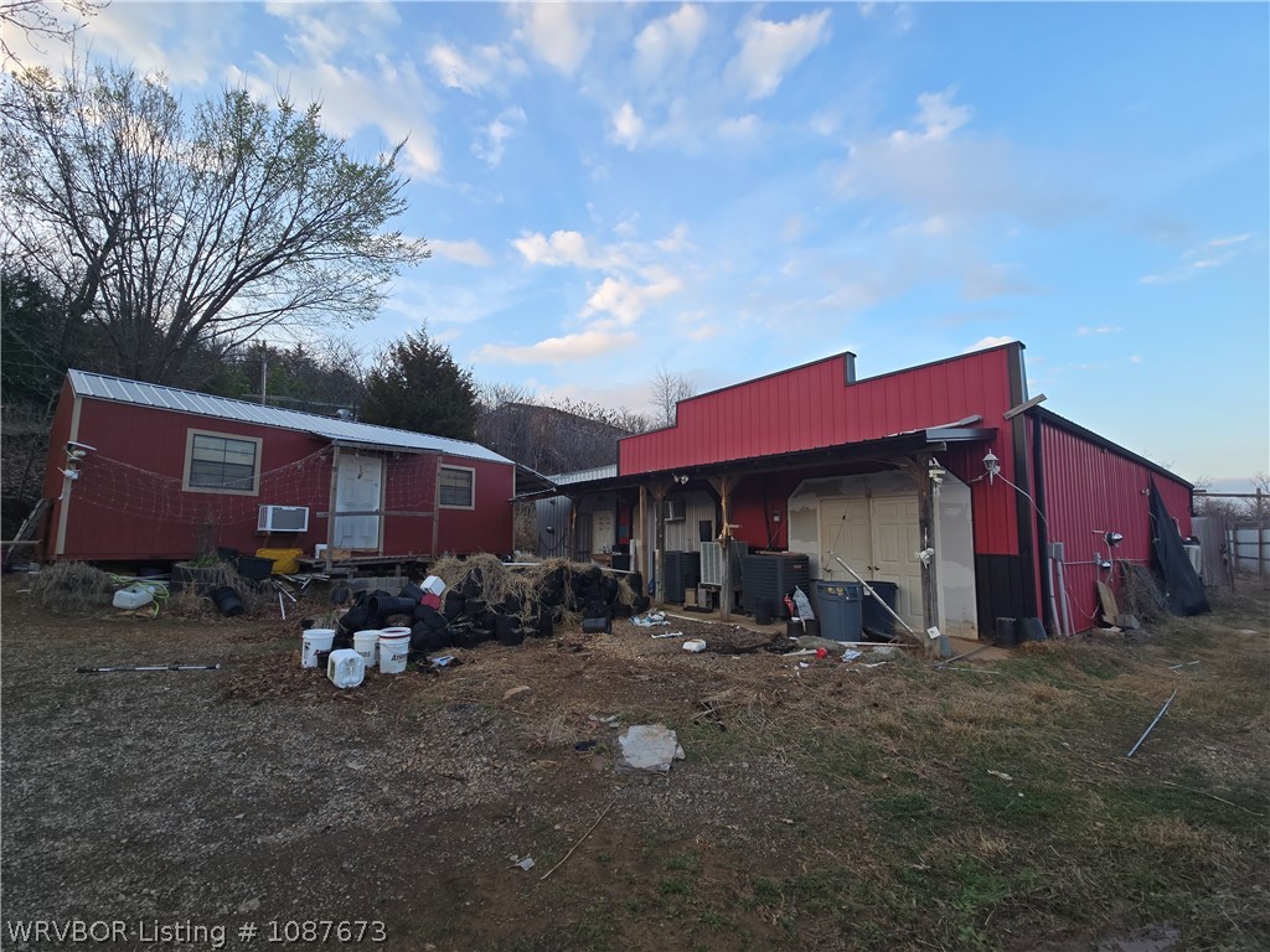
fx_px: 477
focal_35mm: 13
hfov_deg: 106.2
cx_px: 635
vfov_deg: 89.9
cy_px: 476
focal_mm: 2.2
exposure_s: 1/222
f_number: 2.2
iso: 50
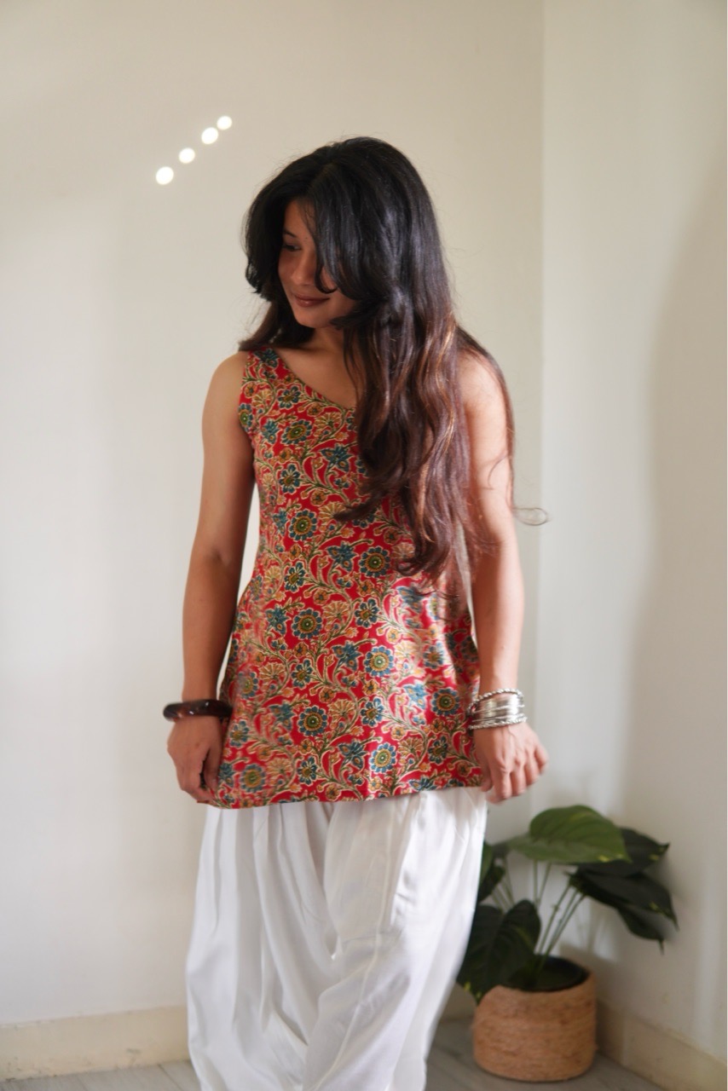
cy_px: 546
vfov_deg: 43.6
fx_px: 1364
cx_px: 364
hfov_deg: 29.9
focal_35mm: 45
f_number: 1.4
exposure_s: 1/40
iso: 160
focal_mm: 30
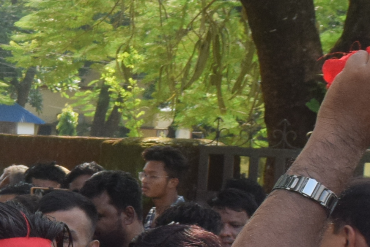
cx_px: -406
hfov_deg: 12.2
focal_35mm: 145
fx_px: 1493
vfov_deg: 9.4
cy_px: 212
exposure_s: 1/500
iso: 800
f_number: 11
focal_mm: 21
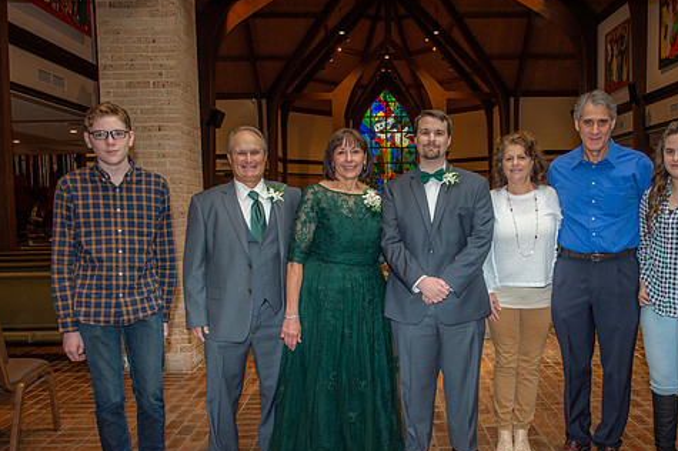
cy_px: 265
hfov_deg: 56.9
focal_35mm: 33
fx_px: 621
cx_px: 401
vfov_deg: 39.8
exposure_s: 1/160
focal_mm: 27
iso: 1250
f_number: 5.6
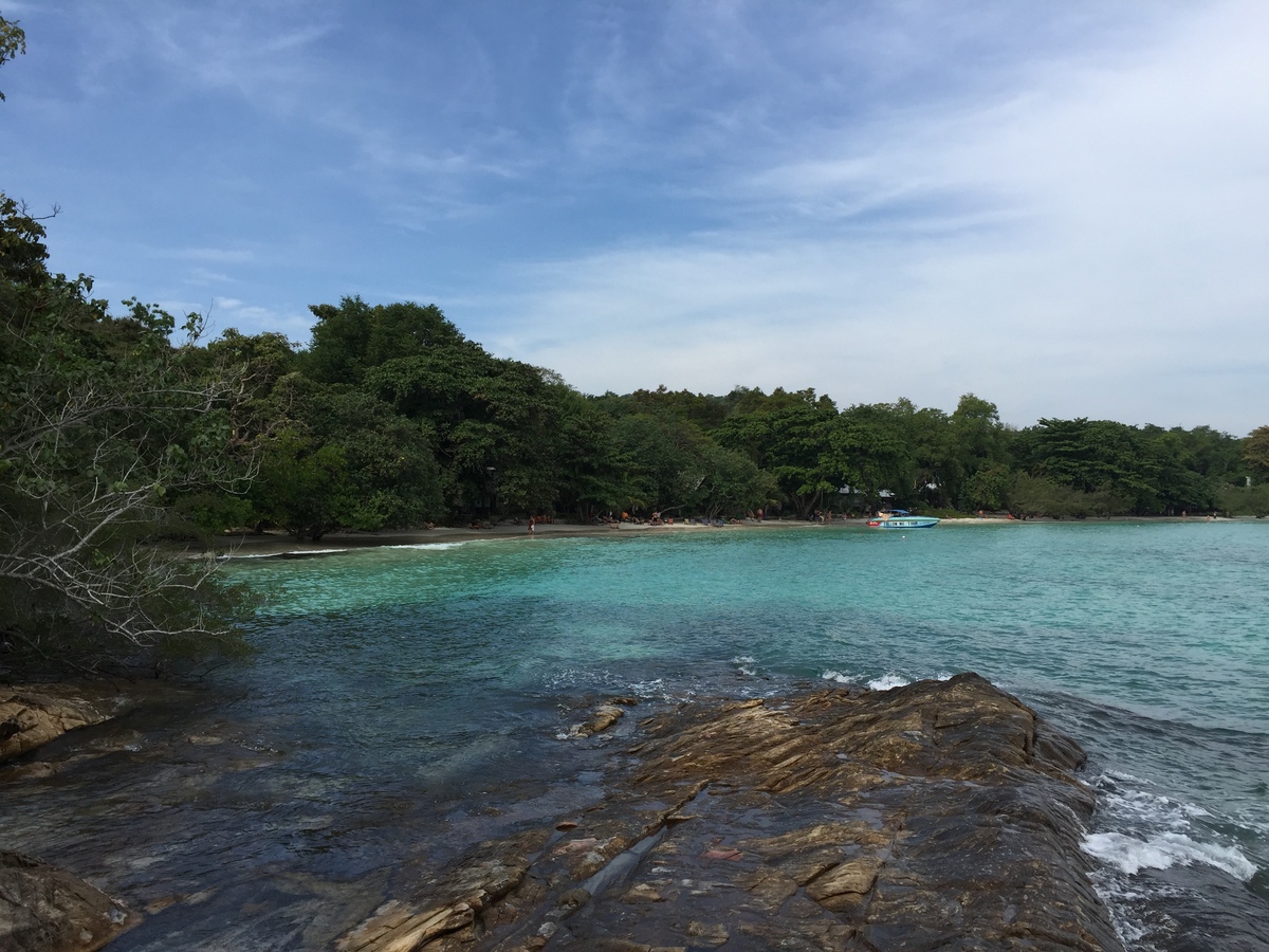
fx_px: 1063
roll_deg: -0.9
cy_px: 476
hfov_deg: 61.7
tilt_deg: +1.6
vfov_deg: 48.2
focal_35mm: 29
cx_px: 634
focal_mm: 4.15
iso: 32
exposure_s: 1/1799
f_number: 2.2
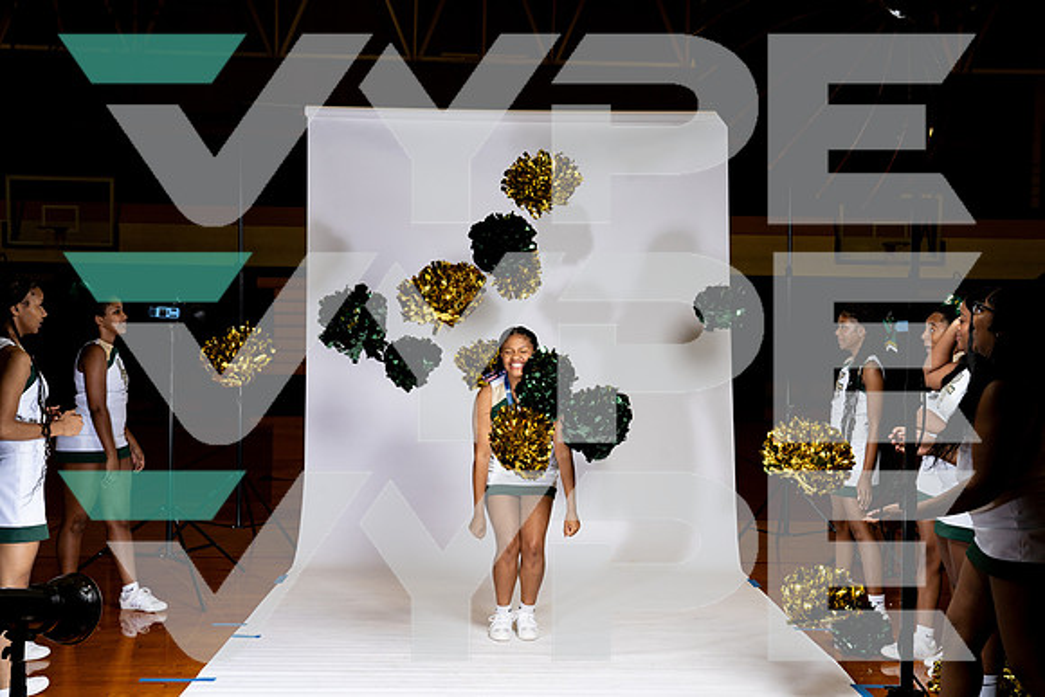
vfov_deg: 30.8
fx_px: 1264
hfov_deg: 44.9
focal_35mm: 44
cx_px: 518
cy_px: 352
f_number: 8
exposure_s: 1/250
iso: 400
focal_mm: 41
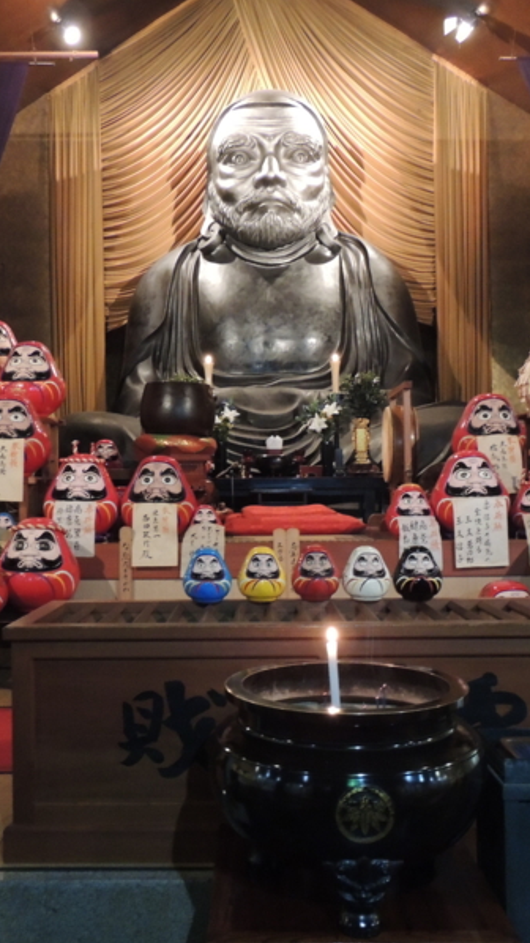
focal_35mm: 35
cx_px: 244
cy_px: 472
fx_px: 875
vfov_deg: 56.6
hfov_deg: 33.7
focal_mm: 4.3
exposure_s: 1/8
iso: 720
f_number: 3
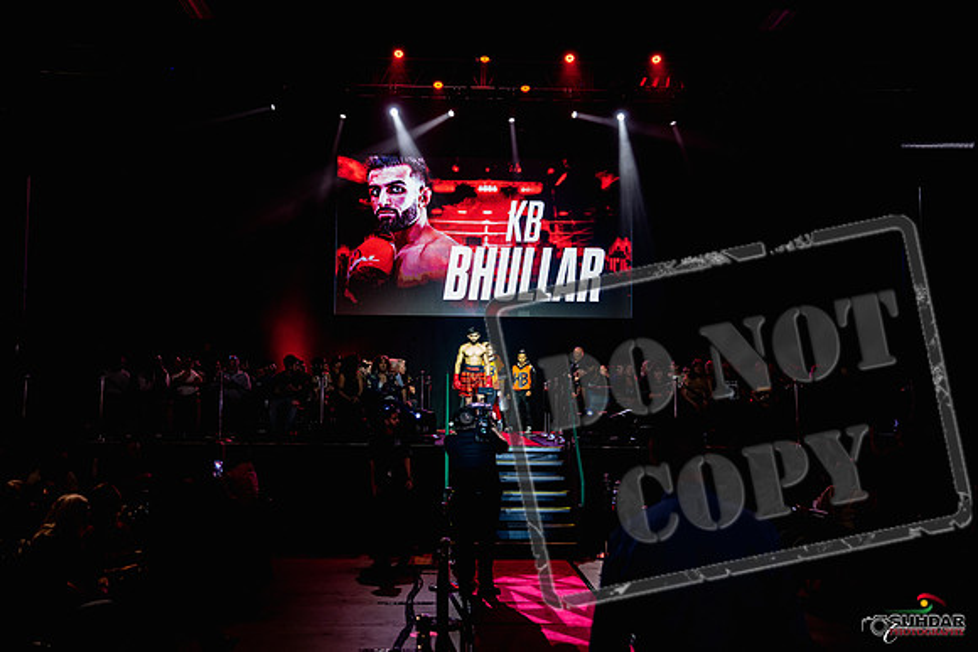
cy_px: 326
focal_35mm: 43
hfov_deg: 45.5
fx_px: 1166
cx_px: 489
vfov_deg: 31.3
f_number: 2.8
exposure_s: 1/250
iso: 5000
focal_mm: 42
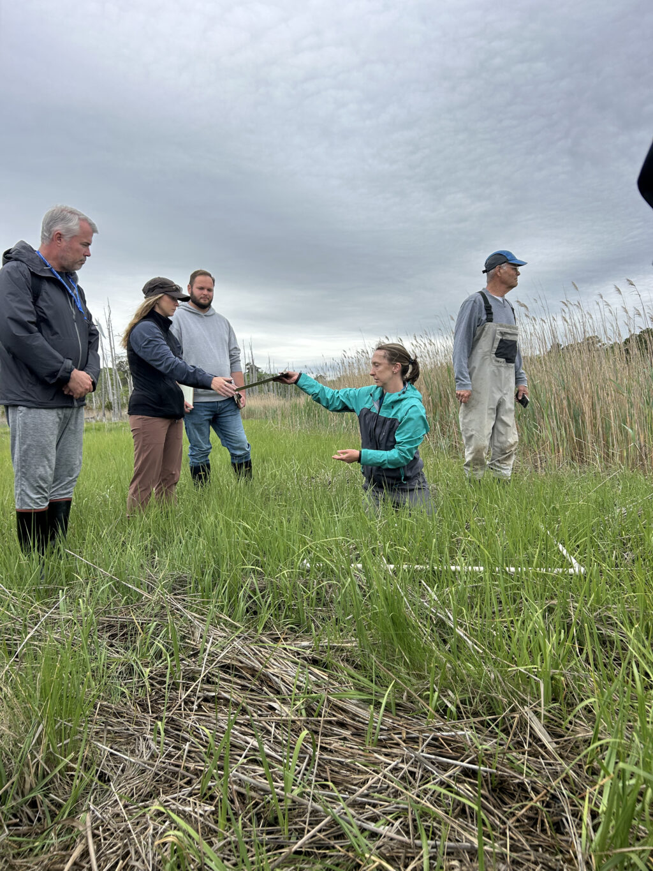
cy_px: 436
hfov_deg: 53.1
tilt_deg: -1.8
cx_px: 326
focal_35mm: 26
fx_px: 654
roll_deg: +1.8
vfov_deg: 67.3
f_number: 1.5
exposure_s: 1/2252
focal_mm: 5.7
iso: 50
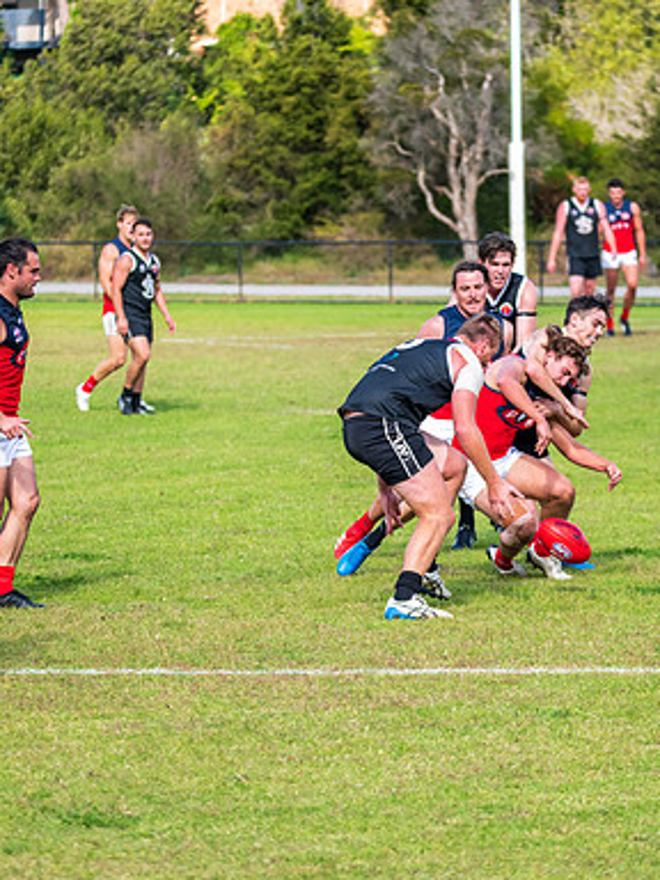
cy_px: 441
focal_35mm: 218
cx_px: 394
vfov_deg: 9.1
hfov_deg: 6.8
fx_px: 5542
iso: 800
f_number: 5.6
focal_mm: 150
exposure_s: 1/1600
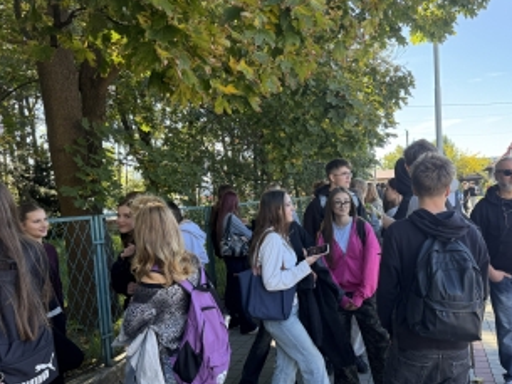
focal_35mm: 33
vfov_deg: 42.8
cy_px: 229
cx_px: 279
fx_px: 488
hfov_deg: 55.3
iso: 100
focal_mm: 6.76
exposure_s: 1/350
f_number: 1.78
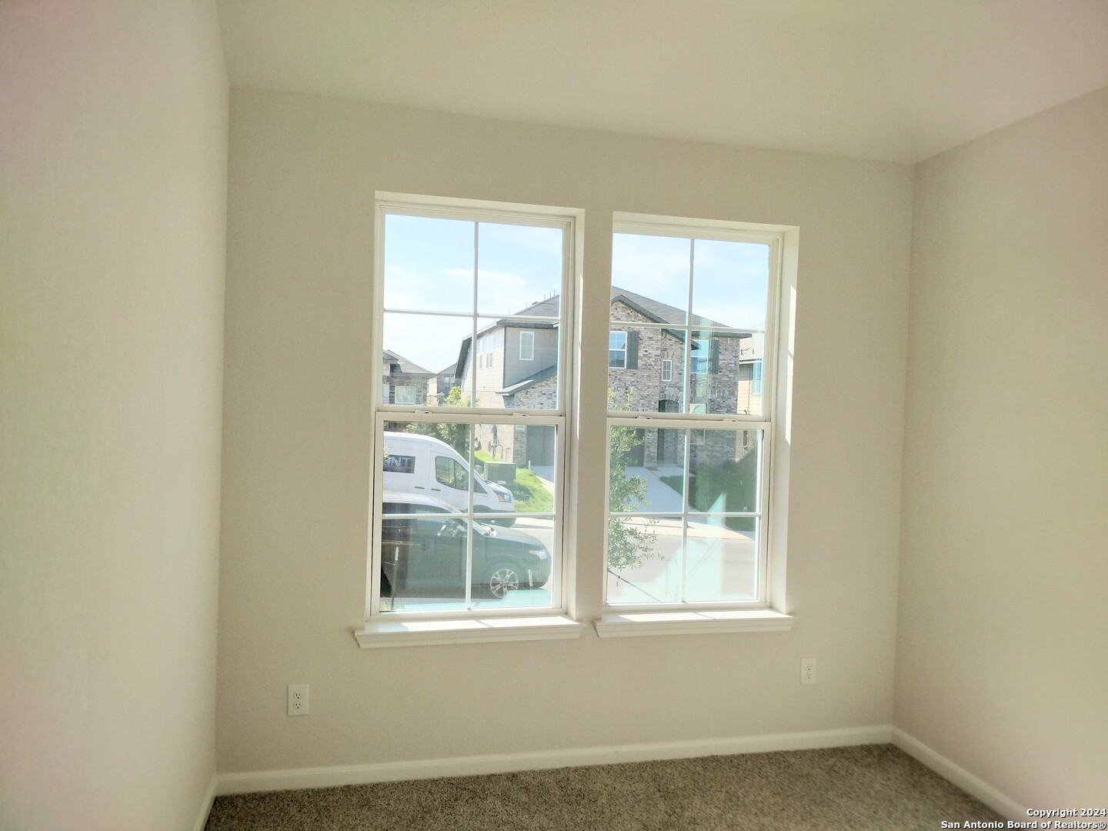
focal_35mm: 27
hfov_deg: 65.3
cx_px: 554
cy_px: 416
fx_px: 864
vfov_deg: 51.4
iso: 100
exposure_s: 1/1442
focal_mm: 4.71
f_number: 1.7
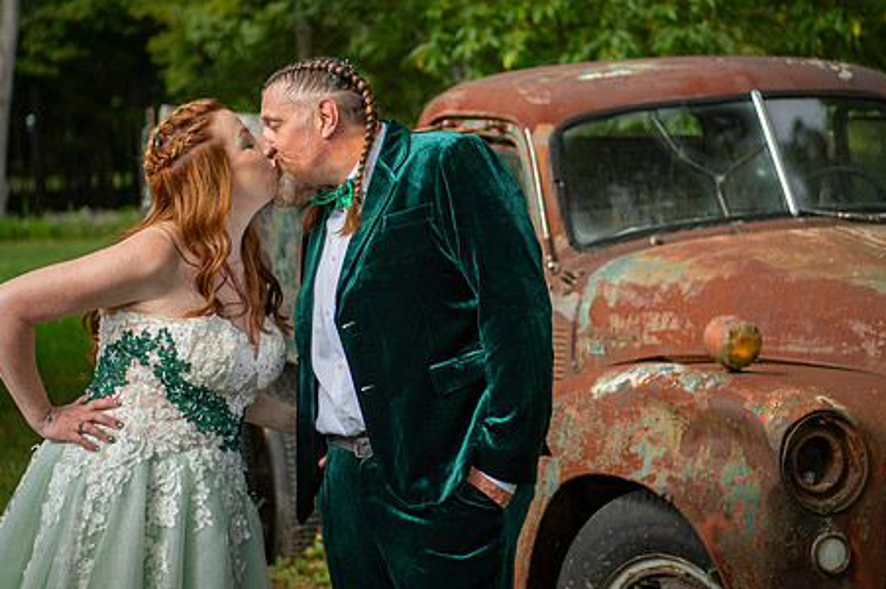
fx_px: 2238
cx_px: 460
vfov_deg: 15.0
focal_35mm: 91
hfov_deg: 22.4
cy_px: 247
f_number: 2.8
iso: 400
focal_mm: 70
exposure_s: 1/1600
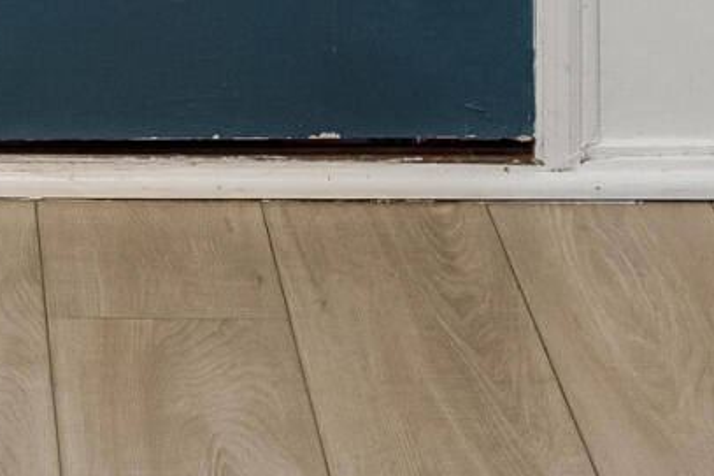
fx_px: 3509
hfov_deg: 11.5
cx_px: -5
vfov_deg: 6.6
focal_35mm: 177
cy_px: -1224
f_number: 7.1
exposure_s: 1/10
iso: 400
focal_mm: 24
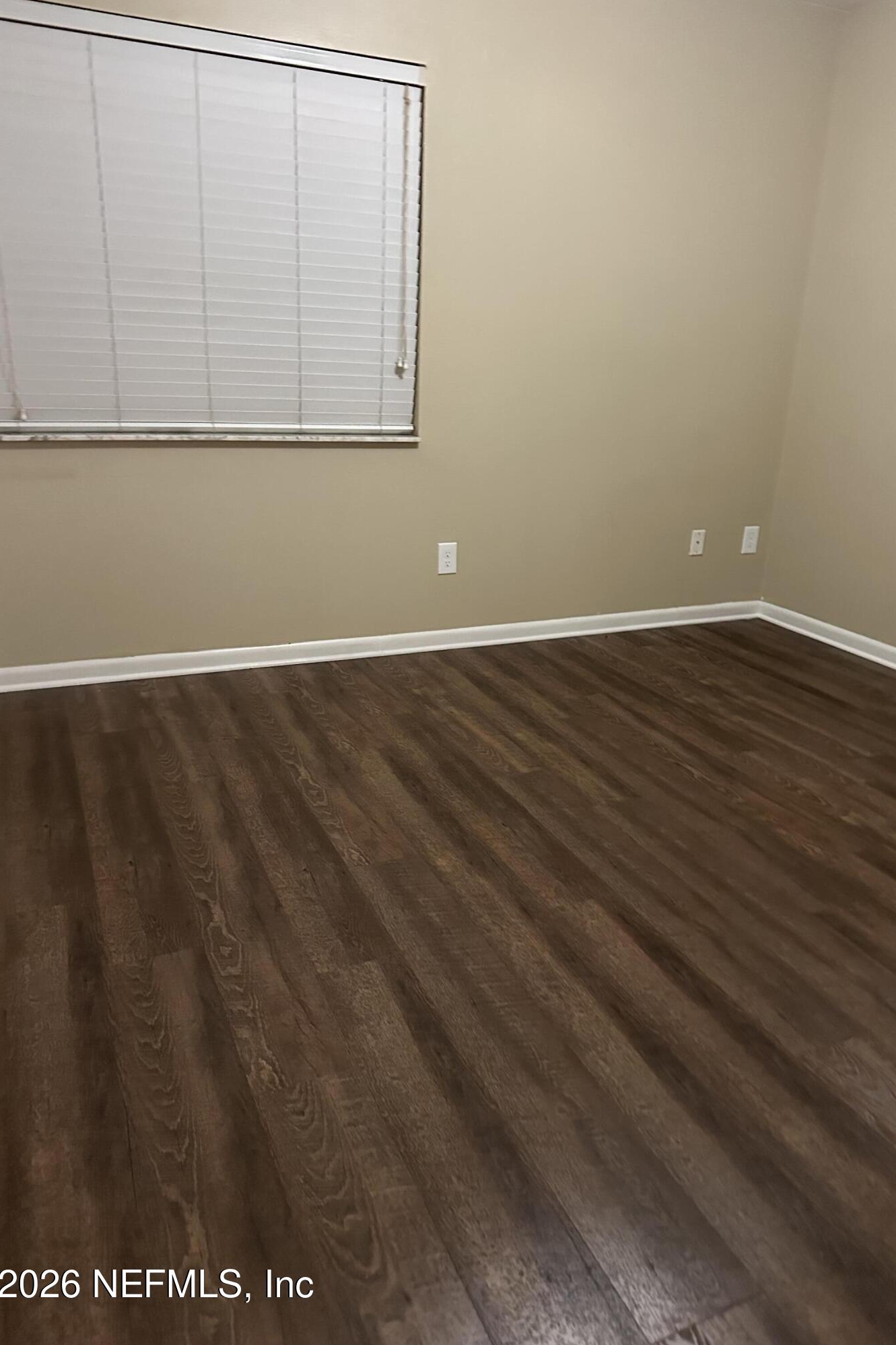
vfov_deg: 71.5
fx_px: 933
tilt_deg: -18.4
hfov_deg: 51.3
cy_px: 672
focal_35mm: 25
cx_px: 471
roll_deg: -2.8
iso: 800
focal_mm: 6.86
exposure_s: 1/40
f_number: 1.78
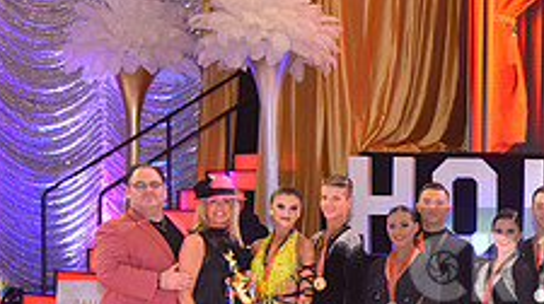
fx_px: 1326
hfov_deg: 21.5
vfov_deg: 13.0
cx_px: 653
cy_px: 271
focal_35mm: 92
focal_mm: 34
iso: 2000
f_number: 4
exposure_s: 1/250
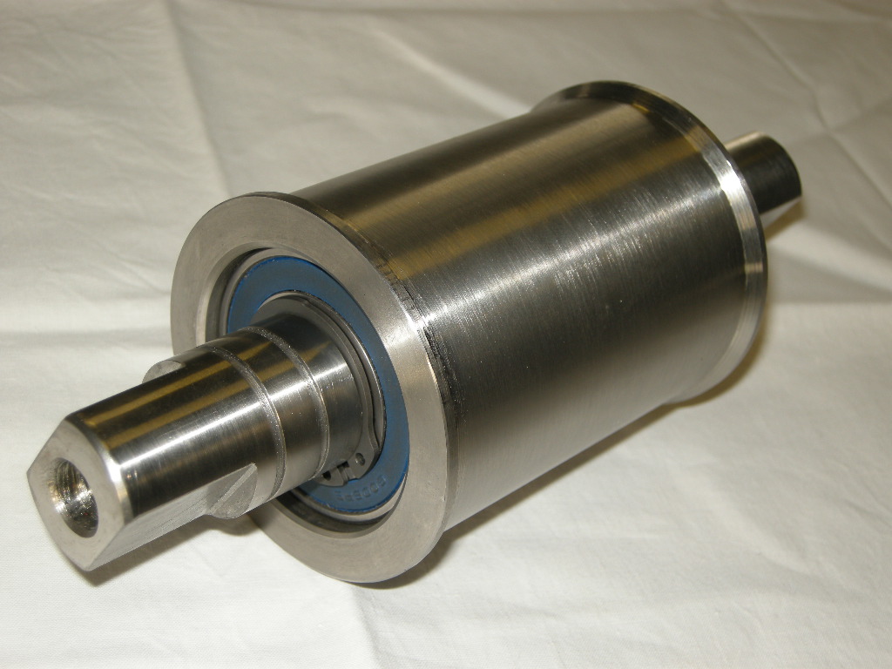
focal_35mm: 60
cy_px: 334
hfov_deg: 32.2
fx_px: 1546
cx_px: 446
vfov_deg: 24.4
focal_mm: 12.9
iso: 64
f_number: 3.5
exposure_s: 1/30
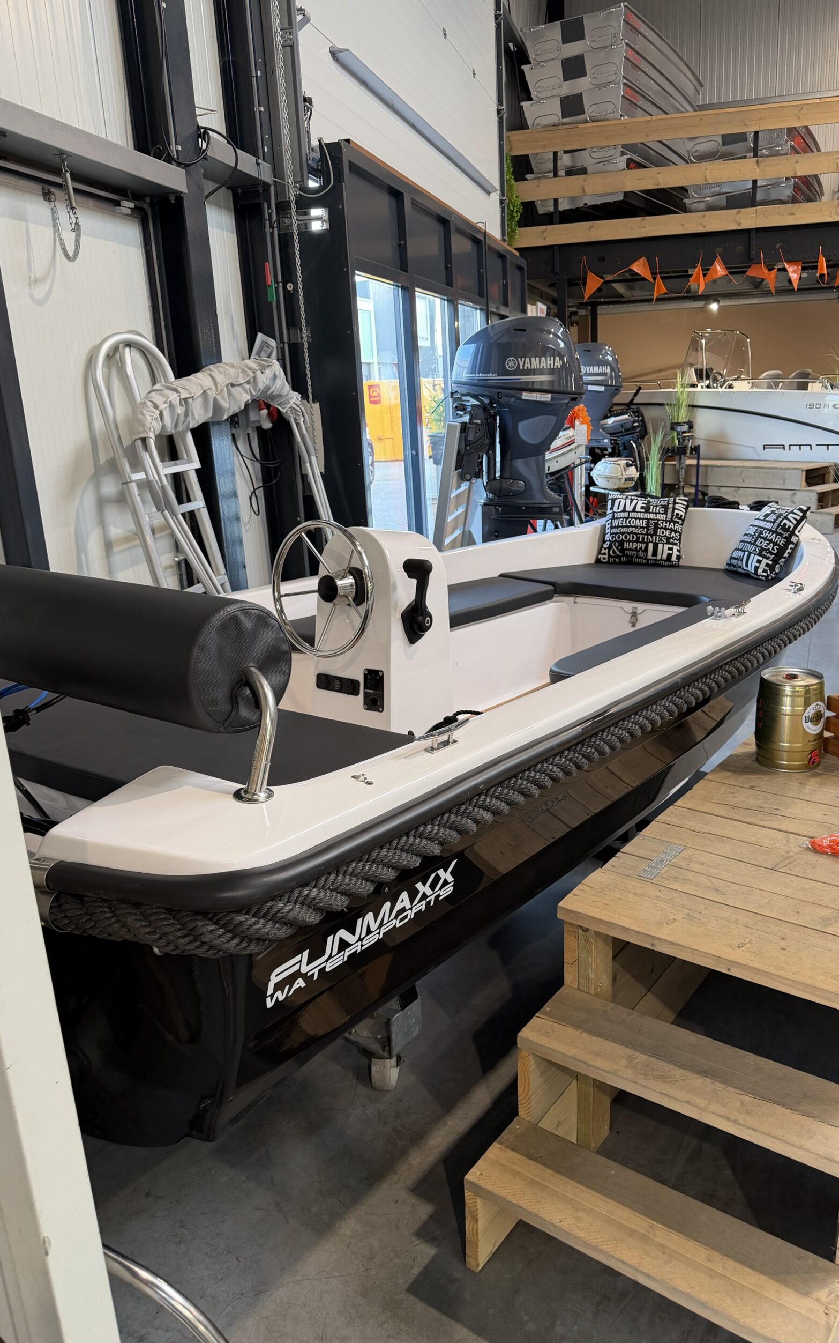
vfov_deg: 70.4
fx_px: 951
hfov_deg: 47.6
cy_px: 669
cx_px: 455
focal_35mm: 26
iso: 200
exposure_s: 1/100
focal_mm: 6.76
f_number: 1.78
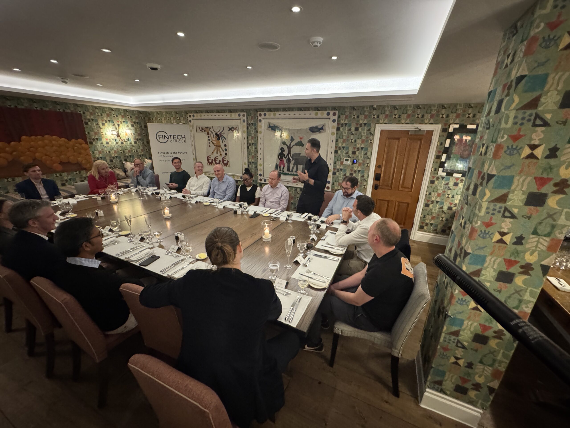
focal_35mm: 14
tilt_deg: -19.2
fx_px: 231
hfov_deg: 102.1
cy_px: 214
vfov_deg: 85.7
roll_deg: -1.6
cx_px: 285
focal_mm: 2.22
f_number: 2.2
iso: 1000
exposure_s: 1/33
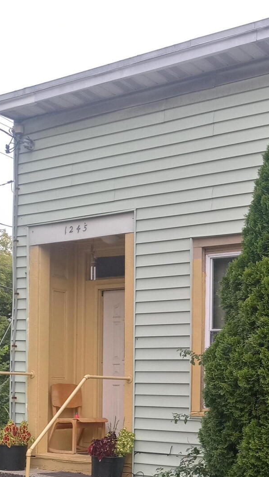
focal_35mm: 57
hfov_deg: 20.3
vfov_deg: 35.1
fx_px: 723
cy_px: 402
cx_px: 279
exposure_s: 1/826
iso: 100
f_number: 1.8
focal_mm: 3.61
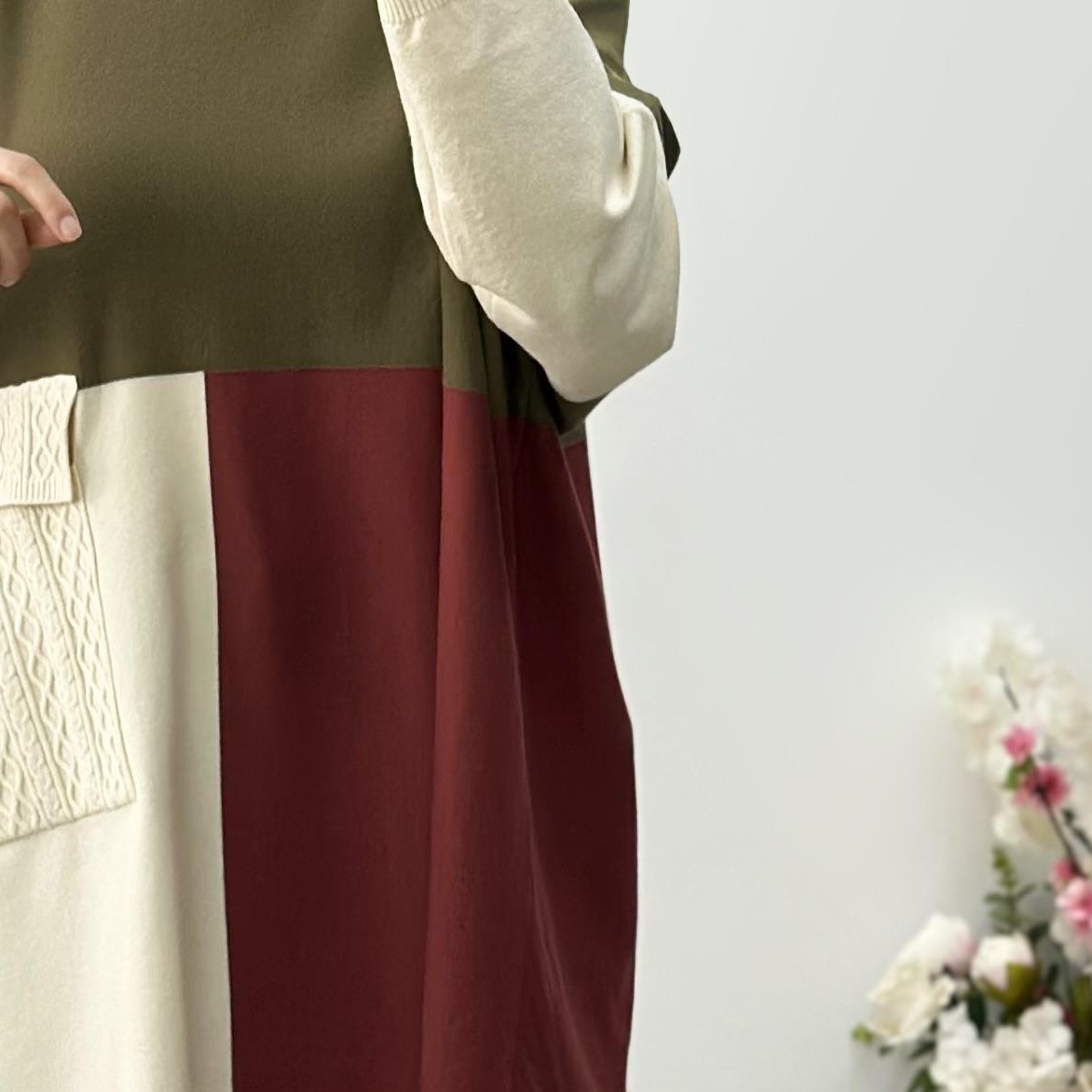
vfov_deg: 11.8
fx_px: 5211
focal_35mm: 146
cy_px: -89
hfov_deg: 11.9
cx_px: 212
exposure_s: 1/298
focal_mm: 6.86
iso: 80
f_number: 1.78
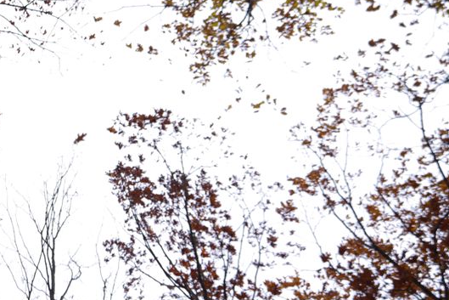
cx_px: 35
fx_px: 848
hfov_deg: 28.4
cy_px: 85
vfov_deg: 19.9
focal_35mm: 68
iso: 100
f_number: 8
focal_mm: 30
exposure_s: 1/200
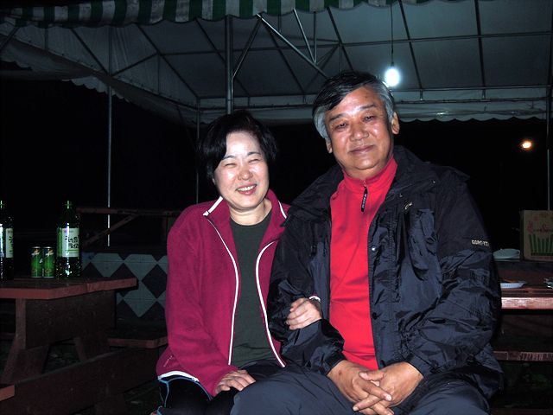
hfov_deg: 38.2
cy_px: 208
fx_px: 799
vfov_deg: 29.1
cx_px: 276
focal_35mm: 50
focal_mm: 9
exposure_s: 1/50
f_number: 3.3
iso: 160
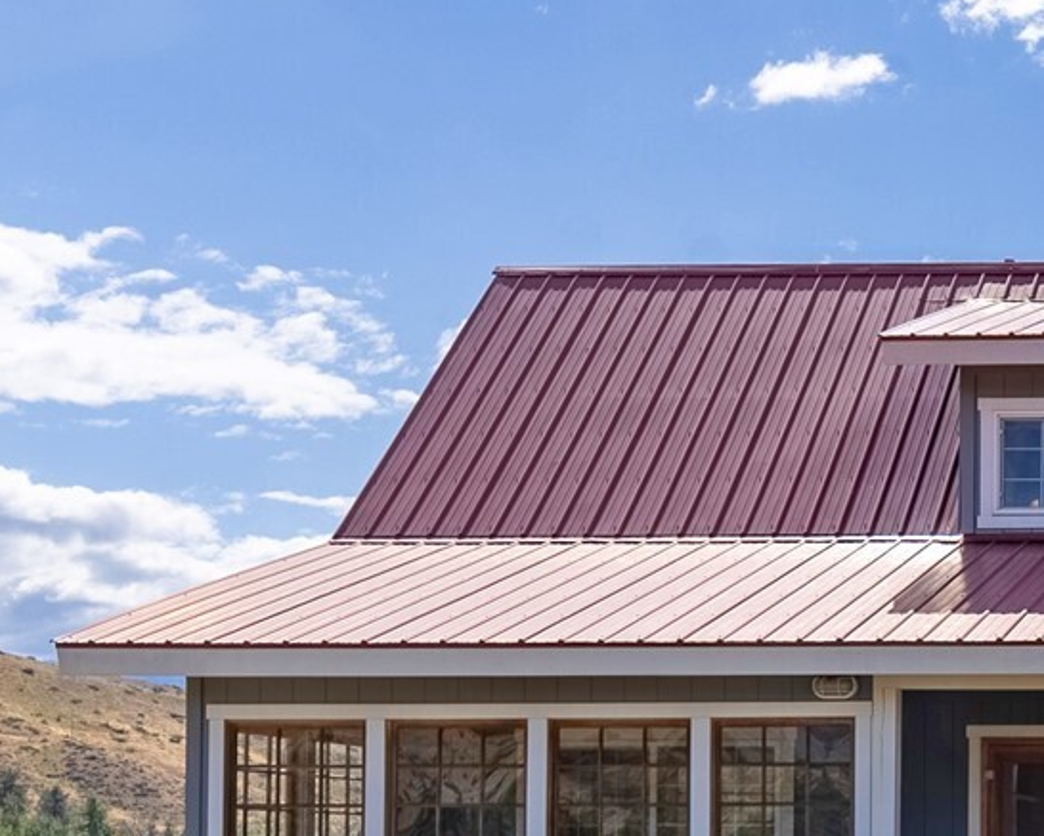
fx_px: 2163
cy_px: 803
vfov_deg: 21.2
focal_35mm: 70
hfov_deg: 23.4
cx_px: 1420
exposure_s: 1/8000
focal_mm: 24
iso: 100
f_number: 8
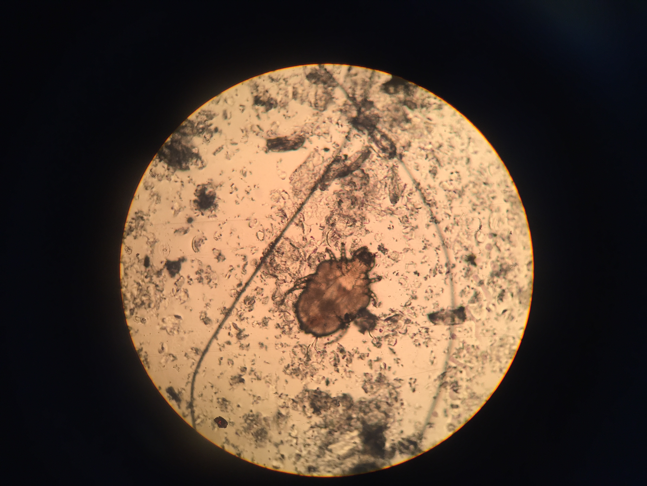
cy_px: 243
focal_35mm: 29
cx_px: 324
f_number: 2.2
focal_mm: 4.15
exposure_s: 1/204
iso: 32
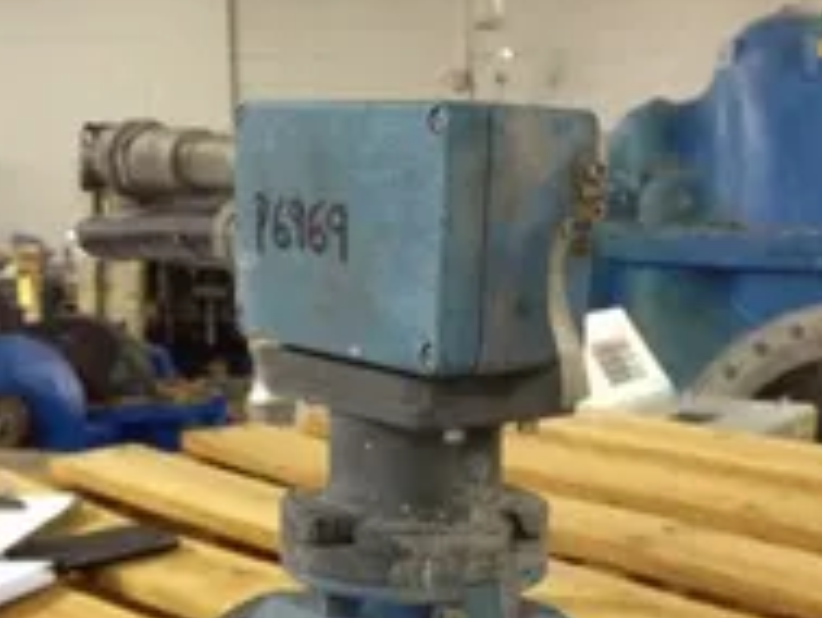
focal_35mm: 74
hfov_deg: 26.3
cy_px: 561
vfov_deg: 19.5
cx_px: 400
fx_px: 1758
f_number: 2.4
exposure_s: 1/20
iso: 200
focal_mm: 4.28
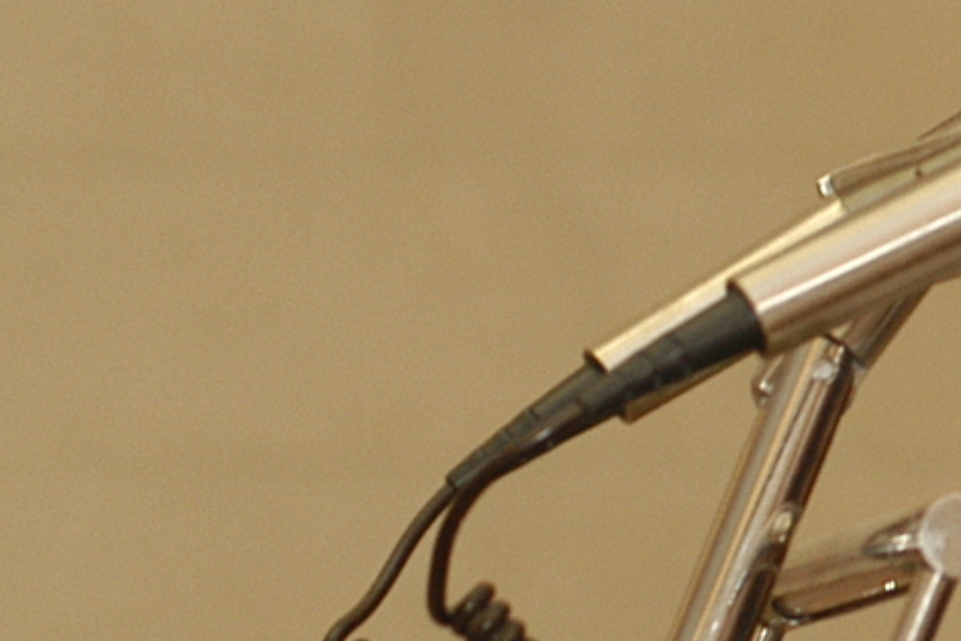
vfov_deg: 2.4
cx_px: 2216
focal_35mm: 570
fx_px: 15215
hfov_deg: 3.6
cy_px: 76
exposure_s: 1/60
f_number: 5.6
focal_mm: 80
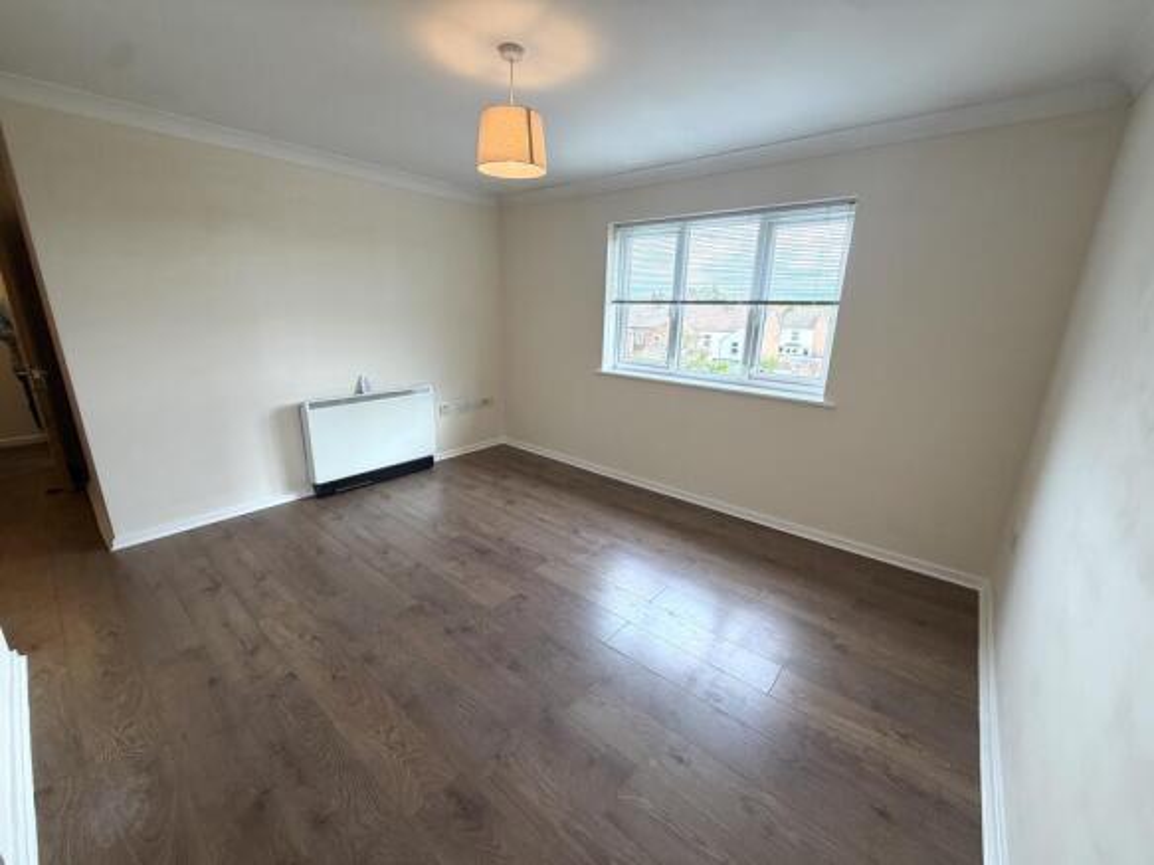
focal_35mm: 14
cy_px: 432
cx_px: 577
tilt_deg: -15.3
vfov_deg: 85.7
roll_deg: -1.6
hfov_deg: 102.1
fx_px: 467
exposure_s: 1/121
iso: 125
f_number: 2.2
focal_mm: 2.22
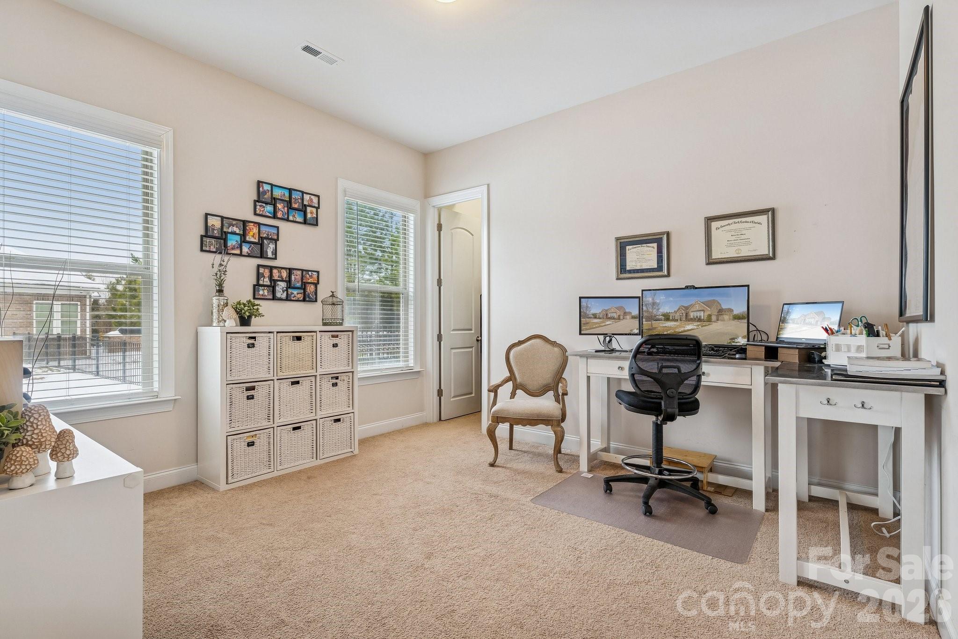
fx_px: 426
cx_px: 479
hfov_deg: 96.7
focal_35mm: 16
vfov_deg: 73.7
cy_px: 320
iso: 400
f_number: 8
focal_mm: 16
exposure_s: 1/25
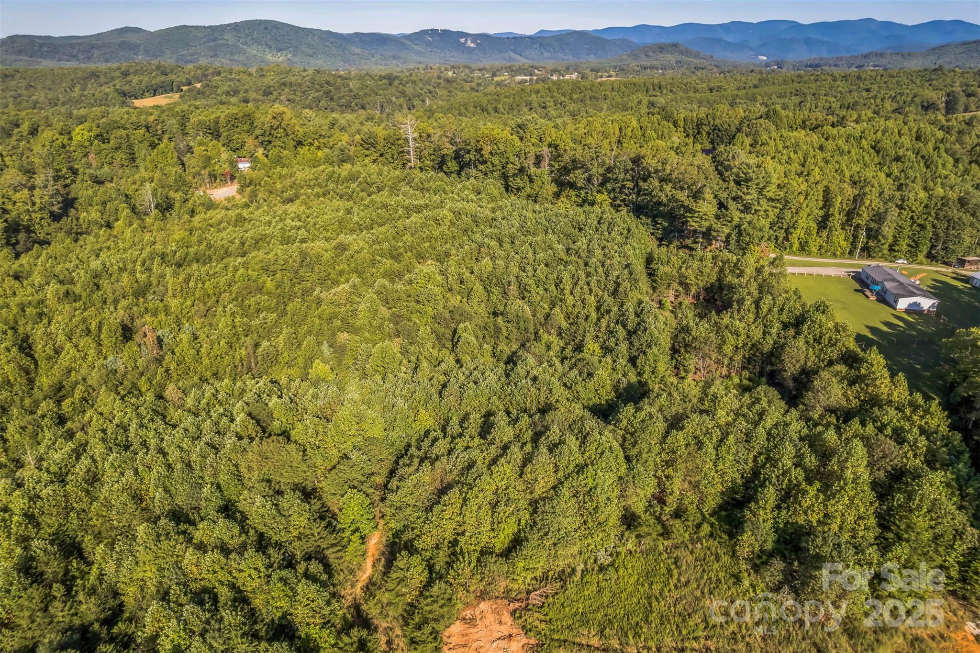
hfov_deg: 78.6
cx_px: 490
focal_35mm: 22
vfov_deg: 57.2
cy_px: 326
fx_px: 599
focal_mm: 8.4
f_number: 2.8
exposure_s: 1/1250
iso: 100
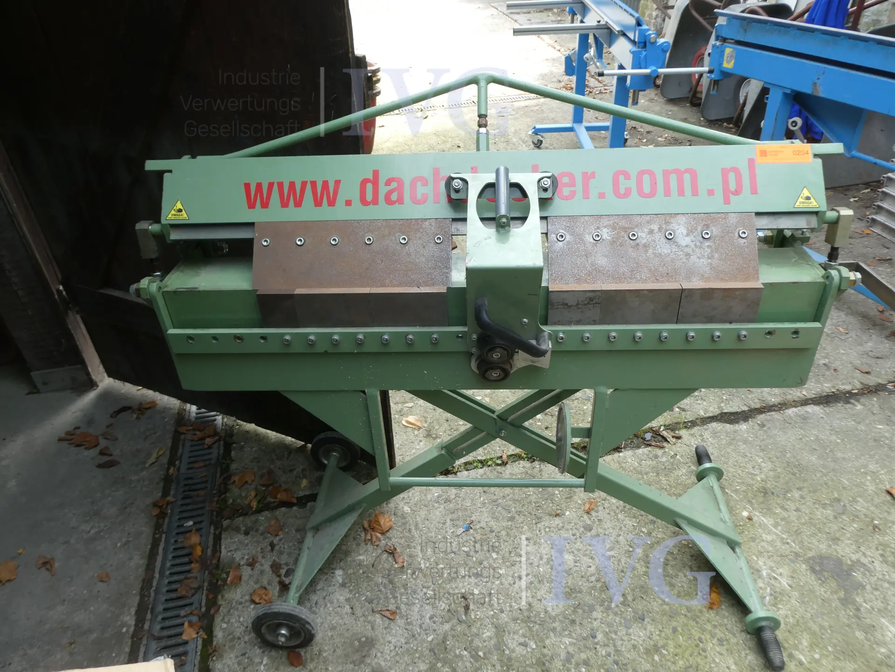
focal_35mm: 24
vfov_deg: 56.8
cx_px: 448
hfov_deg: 71.6
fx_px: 621
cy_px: 336
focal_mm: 4.3
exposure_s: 1/80
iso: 80
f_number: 3.3
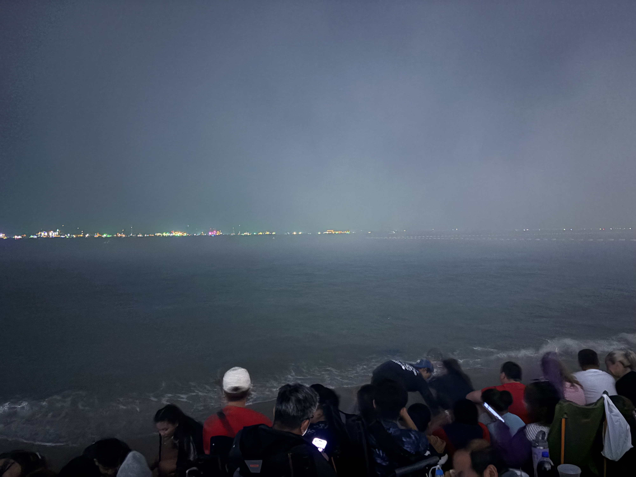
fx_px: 478
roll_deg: +1.5
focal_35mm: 26
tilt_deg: -0.1
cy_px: 238
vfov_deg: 53.1
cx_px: 318
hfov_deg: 67.3
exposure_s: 1/15
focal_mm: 5.96
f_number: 1.6
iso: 2500
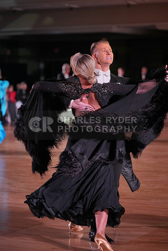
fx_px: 804
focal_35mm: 115
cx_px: 84
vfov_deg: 17.8
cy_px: 126
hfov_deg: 11.9
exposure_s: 1/400
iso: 800
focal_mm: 115
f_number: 2.8
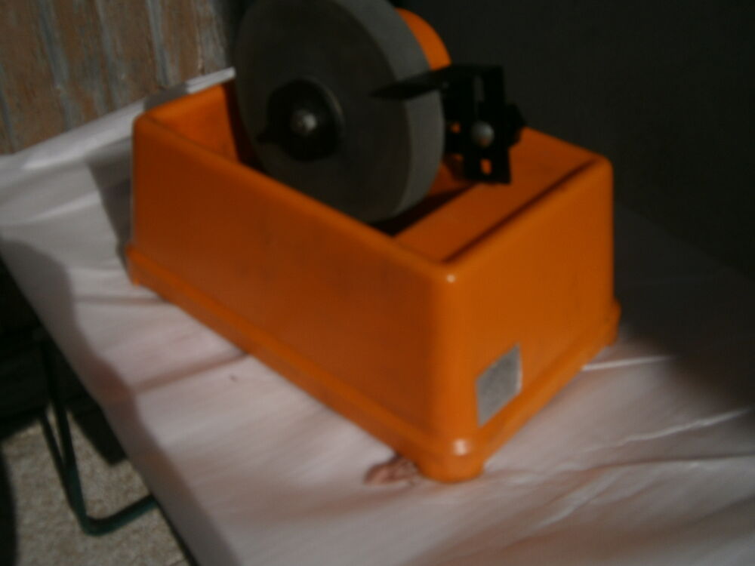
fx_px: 785
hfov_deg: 51.4
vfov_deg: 39.7
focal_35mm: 36
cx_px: 378
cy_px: 283
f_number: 8.7
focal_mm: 6.4
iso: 80
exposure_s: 1/640
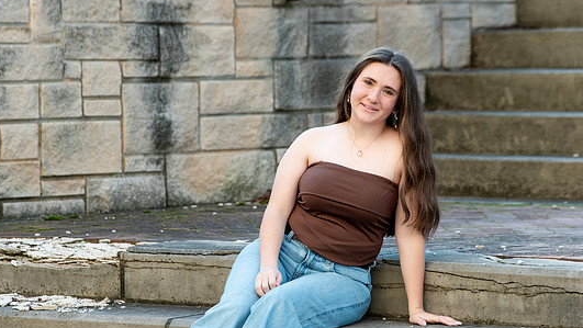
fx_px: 3541
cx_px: 287
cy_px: 160
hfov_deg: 9.4
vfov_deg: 5.3
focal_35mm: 229
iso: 640
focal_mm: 200
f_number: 6.3
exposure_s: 1/250
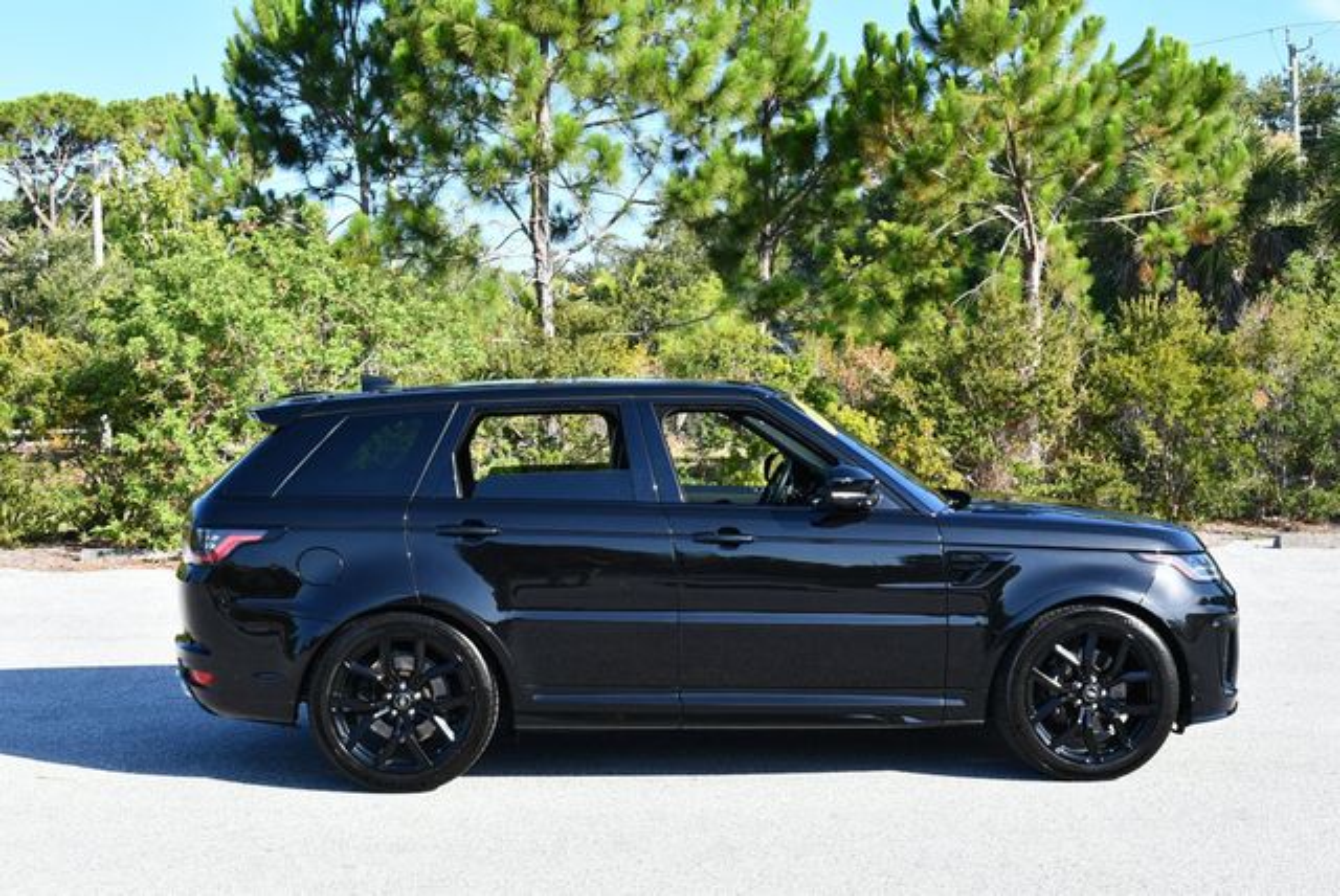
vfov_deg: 28.1
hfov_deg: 41.1
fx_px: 1788
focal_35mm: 48
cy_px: 448
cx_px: 670
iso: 200
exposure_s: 1/250
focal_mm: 24
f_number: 6.3
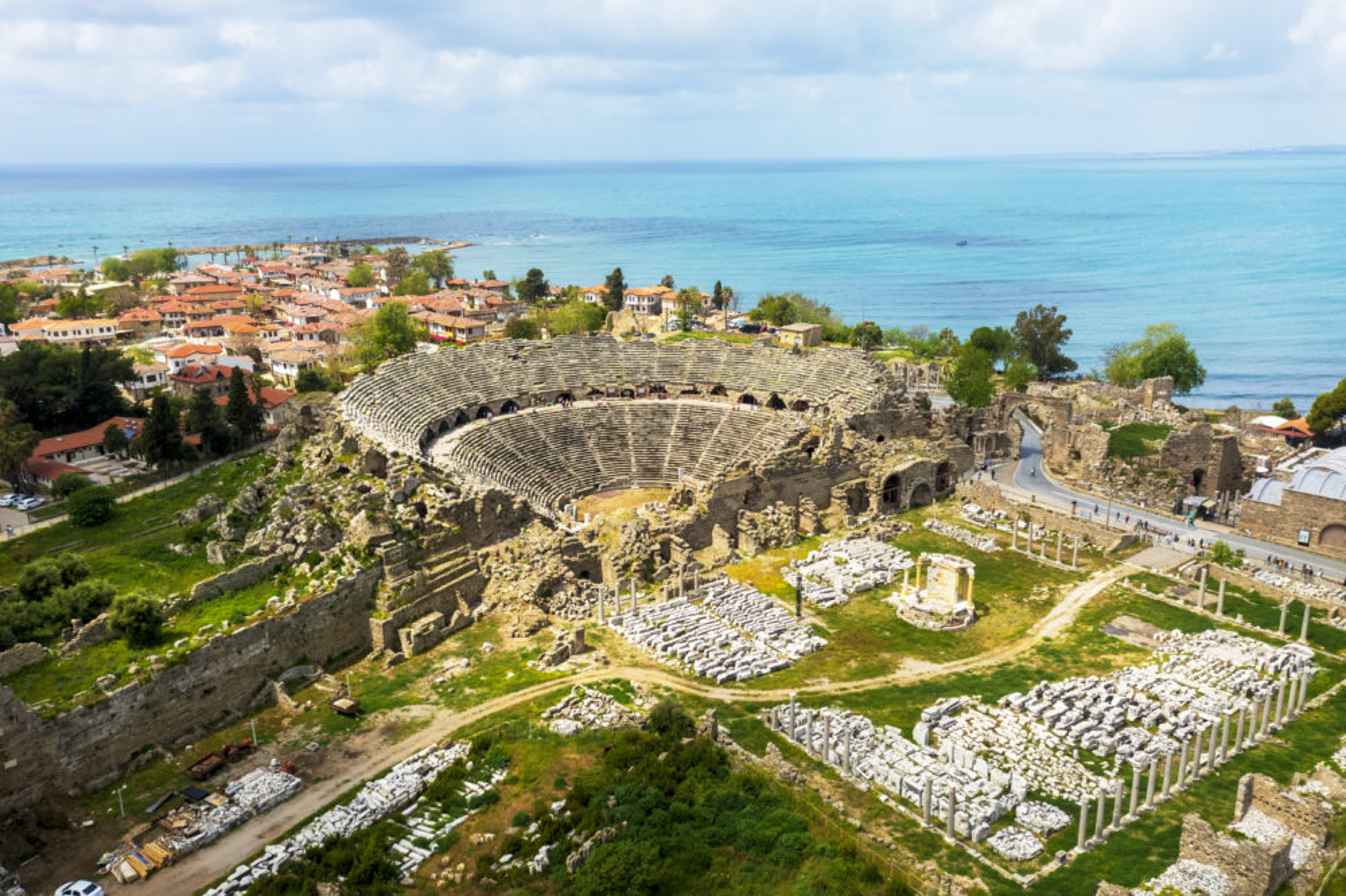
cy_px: 448
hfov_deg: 65.5
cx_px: 673
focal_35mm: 28
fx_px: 1046
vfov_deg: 46.4
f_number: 4.5
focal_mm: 10.26
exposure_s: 1/200
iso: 100
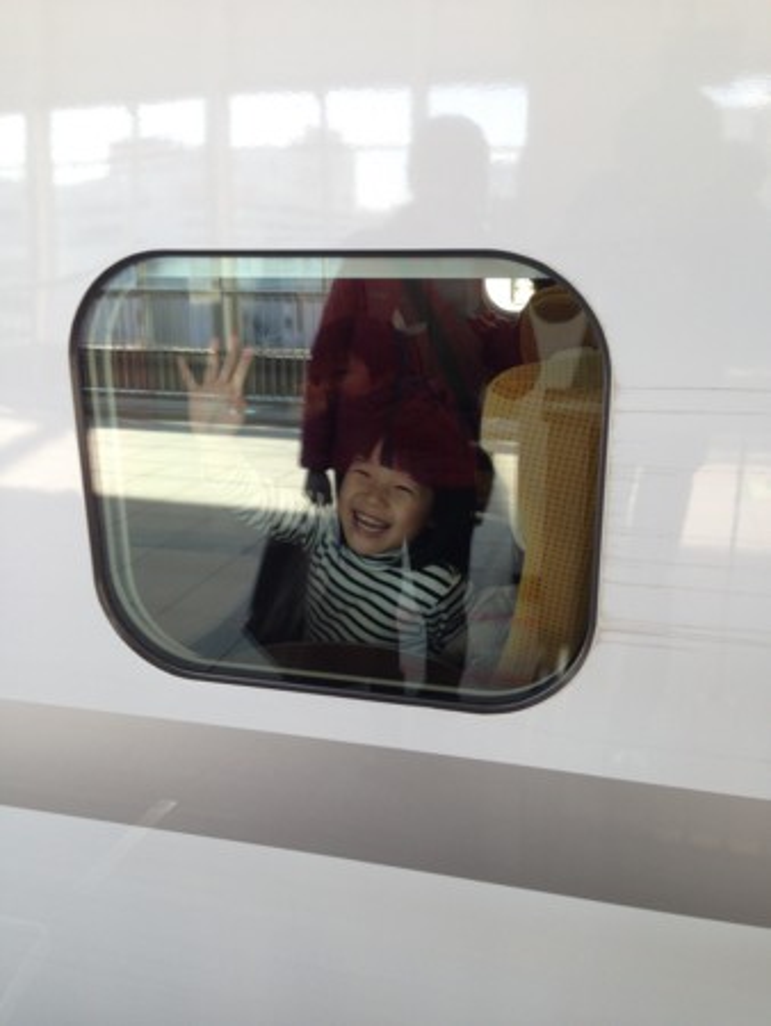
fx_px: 979
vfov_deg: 55.3
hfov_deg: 43.0
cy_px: 513
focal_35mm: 33
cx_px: 386
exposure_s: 1/120
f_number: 2.4
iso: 64
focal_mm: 4.12
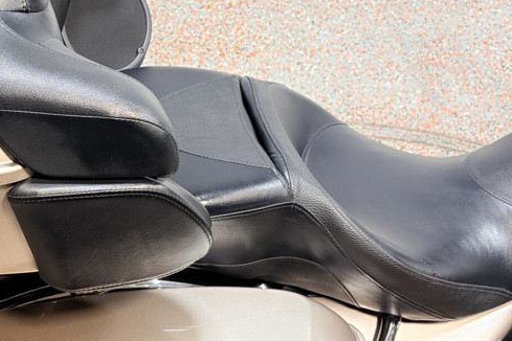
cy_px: 165
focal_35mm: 59
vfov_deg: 23.0
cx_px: 78
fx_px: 839
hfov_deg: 32.7
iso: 50
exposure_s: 1/120
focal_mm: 5.96
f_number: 1.6
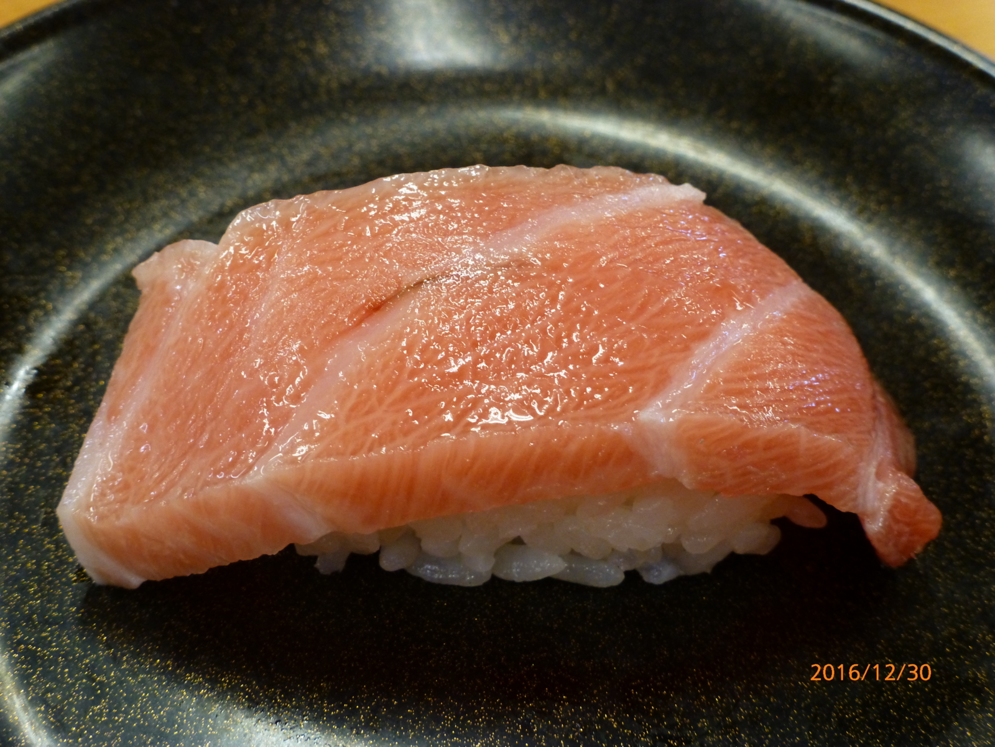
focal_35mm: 54
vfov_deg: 27.0
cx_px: 498
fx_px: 1552
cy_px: 374
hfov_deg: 35.5
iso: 400
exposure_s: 1/25
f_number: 4.6
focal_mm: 9.7
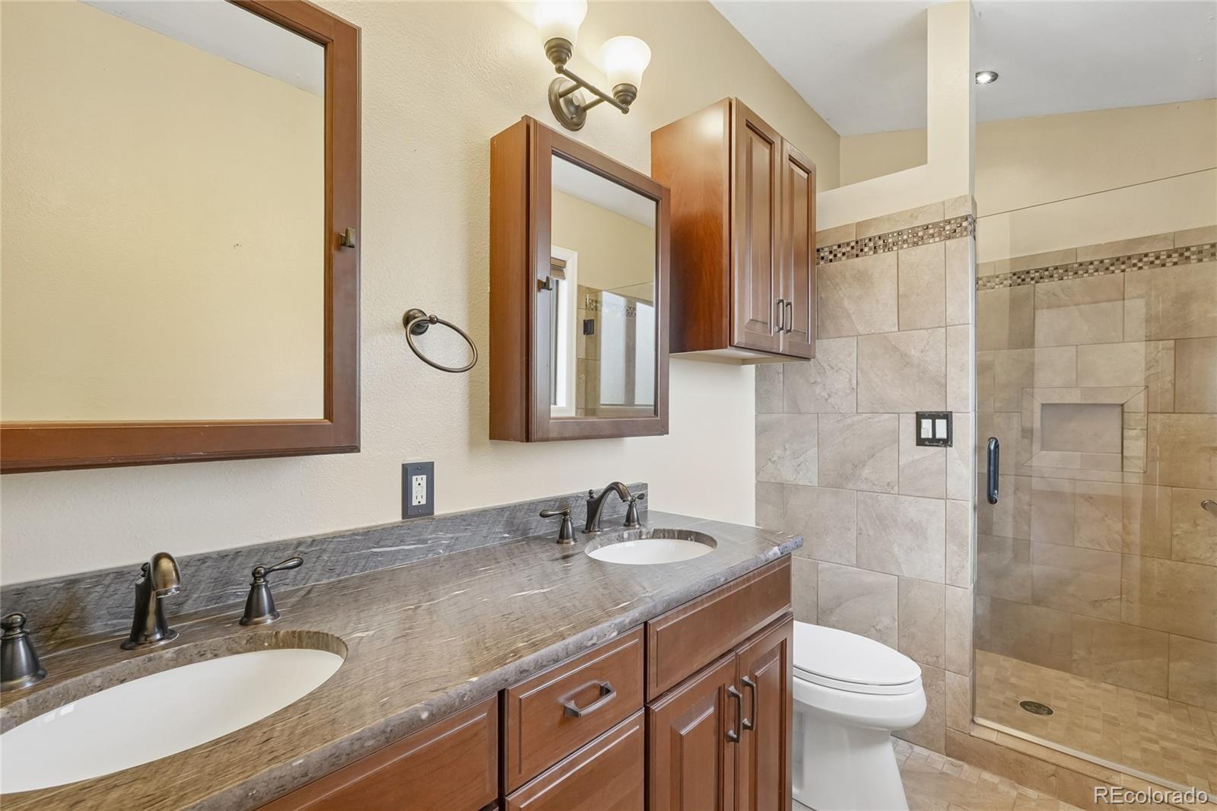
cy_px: 406
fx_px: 507
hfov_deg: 100.4
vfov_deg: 77.3
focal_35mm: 15
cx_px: 608
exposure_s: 1/4
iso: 800
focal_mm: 10
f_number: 8
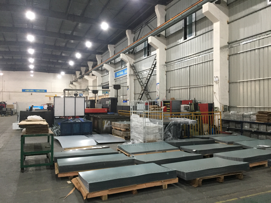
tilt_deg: +1.4
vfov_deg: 48.2
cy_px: 102
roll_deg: +1.4
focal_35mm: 29
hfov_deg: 61.7
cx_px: 136
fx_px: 227
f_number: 2.2
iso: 250
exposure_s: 1/33
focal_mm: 4.15
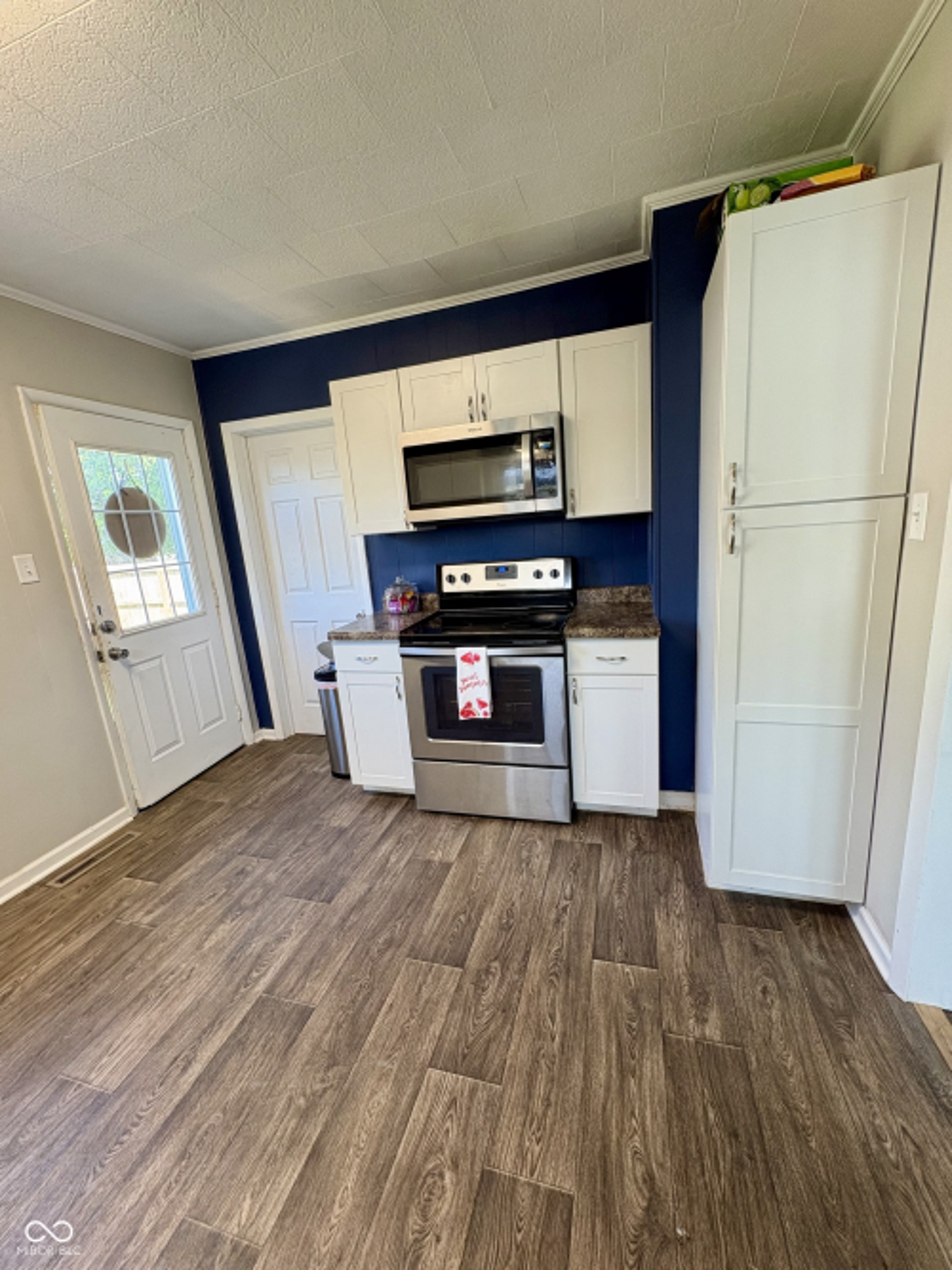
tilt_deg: -12.7
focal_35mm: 14
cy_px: 635
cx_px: 476
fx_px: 514
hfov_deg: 85.7
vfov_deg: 102.1
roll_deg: +4.3
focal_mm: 2.22
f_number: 2.2
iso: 200
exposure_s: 1/120
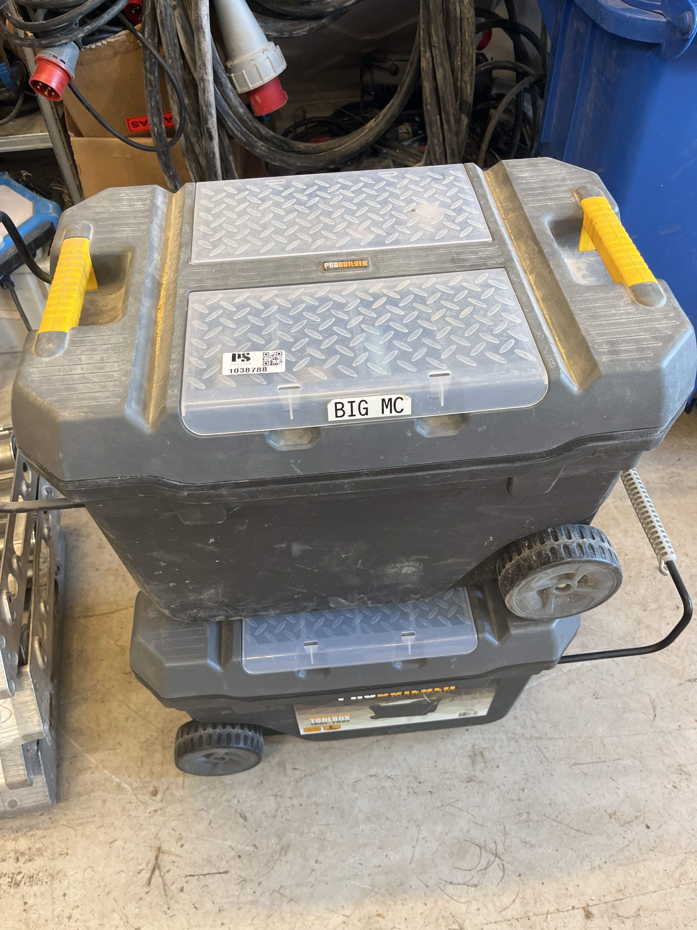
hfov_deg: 53.1
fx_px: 698
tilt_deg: -51.1
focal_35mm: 26
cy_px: 465
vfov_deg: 67.3
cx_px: 348
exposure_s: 1/50
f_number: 1.6
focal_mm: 5.1
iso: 125
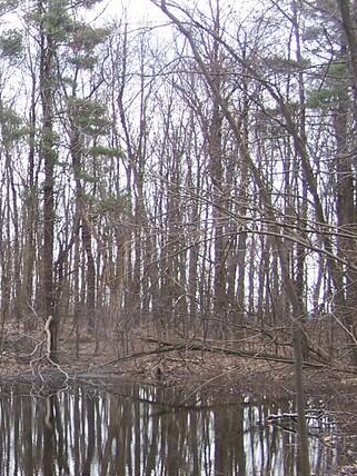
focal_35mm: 91
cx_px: -91
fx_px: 1251
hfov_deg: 15.5
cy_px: 277
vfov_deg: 21.5
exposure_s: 1/200
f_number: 2.8
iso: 80
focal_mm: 6.3
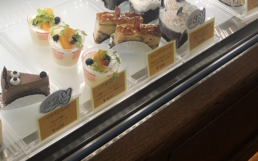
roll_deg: -2.4
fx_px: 429
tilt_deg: -29.9
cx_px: 48
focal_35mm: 61
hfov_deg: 32.5
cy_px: -30
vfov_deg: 20.0
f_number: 1.8
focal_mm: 4
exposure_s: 1/343
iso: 20
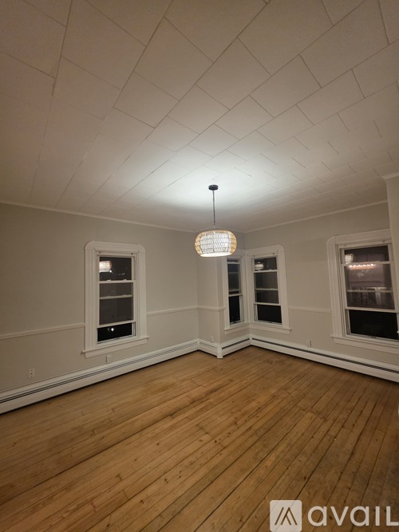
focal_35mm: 13
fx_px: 200
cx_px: 200
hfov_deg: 89.9
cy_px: 266
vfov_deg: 106.2
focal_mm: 2.2
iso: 320
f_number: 1.9
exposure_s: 1/60
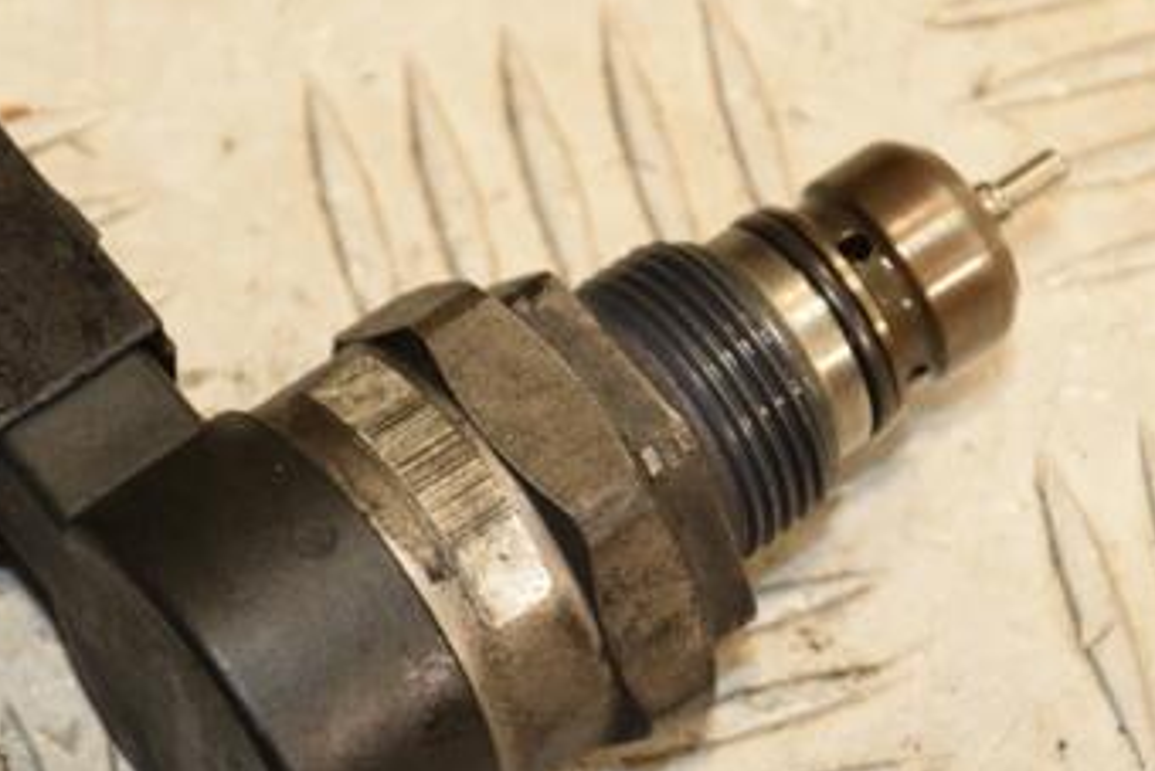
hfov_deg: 7.4
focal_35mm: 278
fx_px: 8919
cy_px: 431
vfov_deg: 5.0
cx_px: 421
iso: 800
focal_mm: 105
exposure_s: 1/200
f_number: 6.3
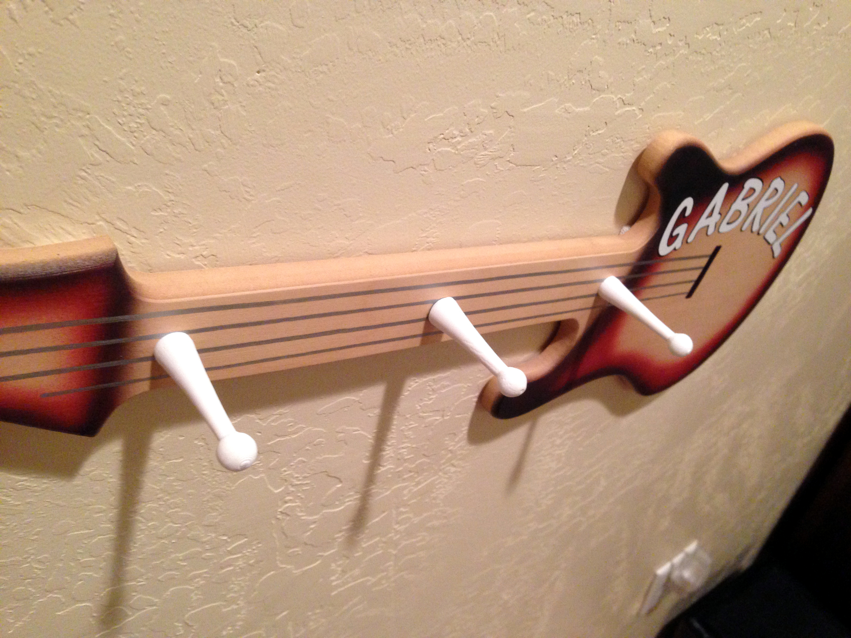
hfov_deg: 55.4
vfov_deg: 42.9
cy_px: 319
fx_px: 811
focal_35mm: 33
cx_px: 426
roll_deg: -1.2
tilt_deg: -44.8
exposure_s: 1/20
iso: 250
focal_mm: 4.12
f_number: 2.4
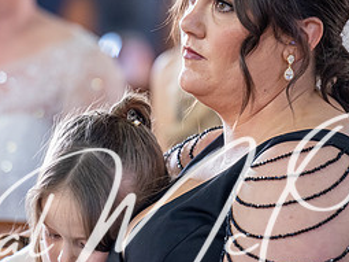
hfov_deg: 4.6
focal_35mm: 427
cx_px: 125
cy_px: 136
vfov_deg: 3.5
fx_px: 4303
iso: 1000
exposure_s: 1/100
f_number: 2.8
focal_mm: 195
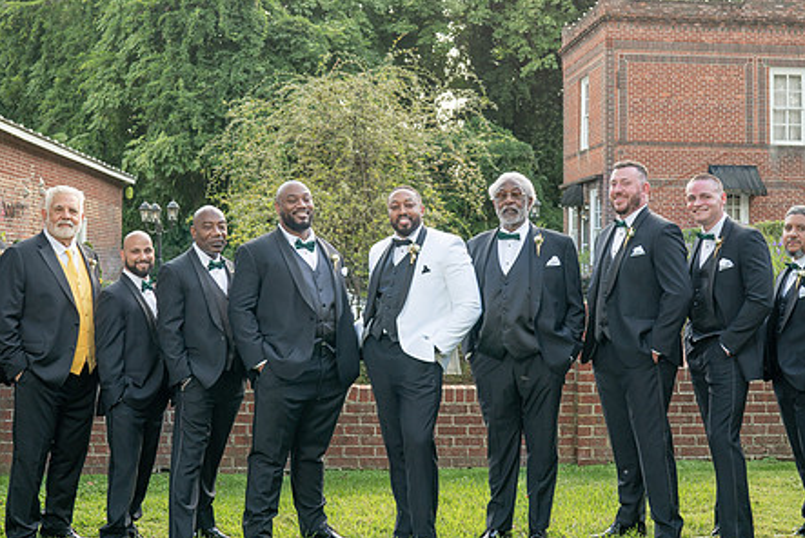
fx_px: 1096
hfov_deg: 40.2
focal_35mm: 49
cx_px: 349
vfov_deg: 27.5
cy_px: 225
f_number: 4
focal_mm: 35
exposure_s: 1/250
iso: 200
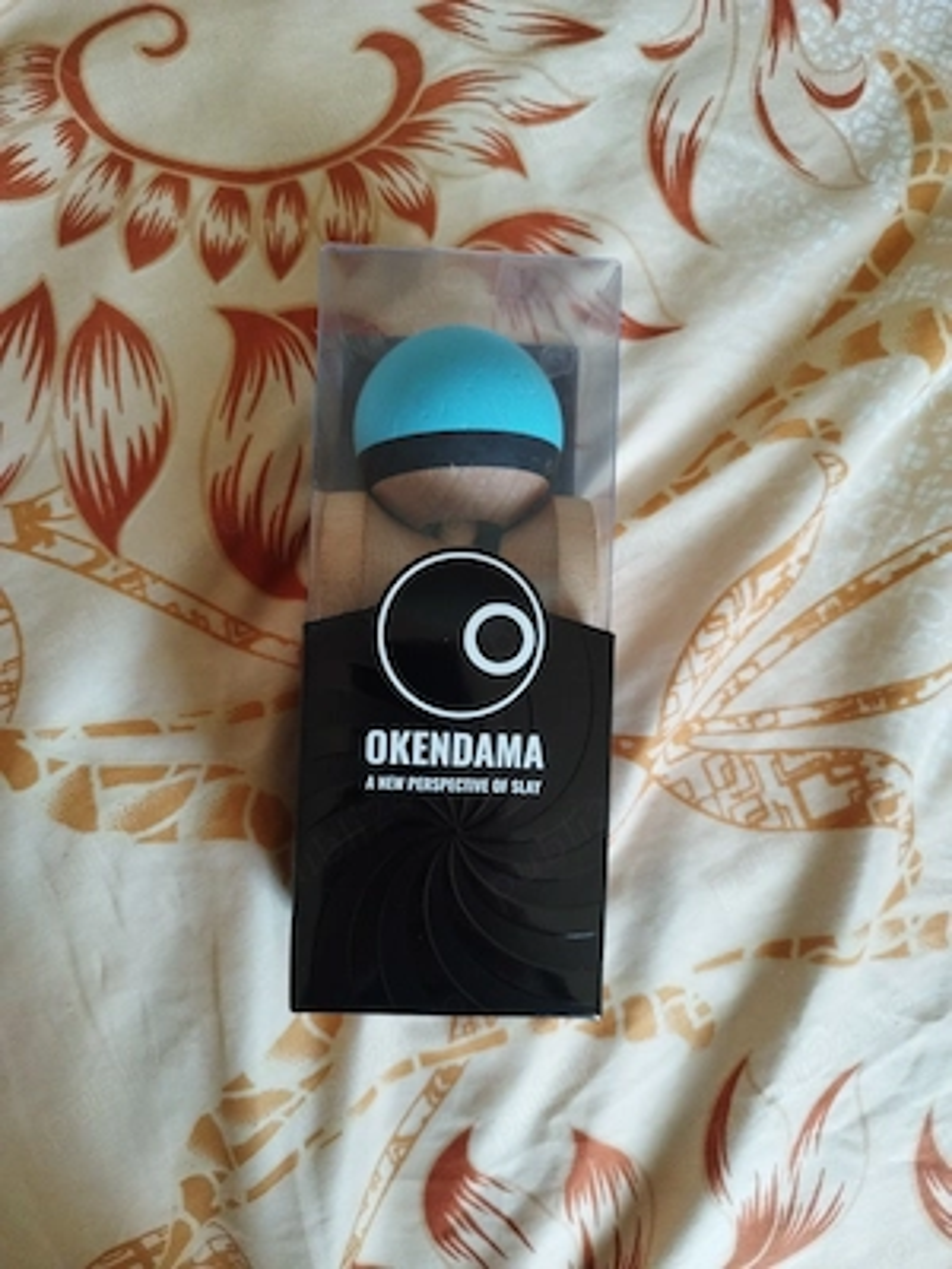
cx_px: 476
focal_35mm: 25
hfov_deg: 54.9
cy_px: 634
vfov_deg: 69.4
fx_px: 917
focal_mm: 5.95
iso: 860
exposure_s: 1/30
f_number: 1.89
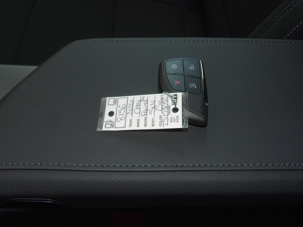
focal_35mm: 33
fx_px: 289
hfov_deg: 55.4
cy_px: 114
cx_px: 152
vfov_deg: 42.9
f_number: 3.6
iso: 125
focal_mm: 5.9
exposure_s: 1/33
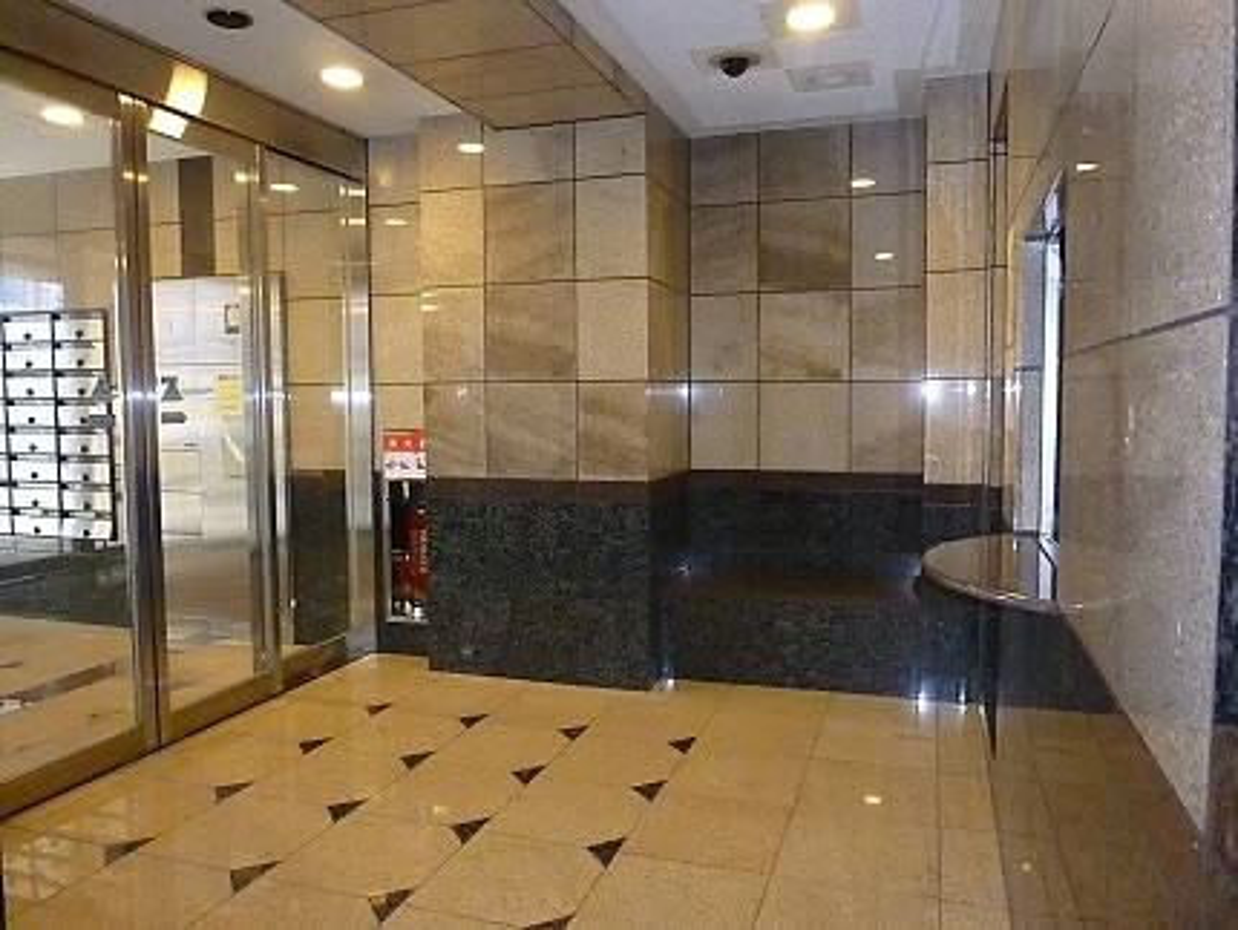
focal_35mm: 25
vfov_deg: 54.9
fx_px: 895
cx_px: 619
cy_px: 465
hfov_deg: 69.4
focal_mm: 4.5
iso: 1600
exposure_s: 1/60
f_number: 3.1
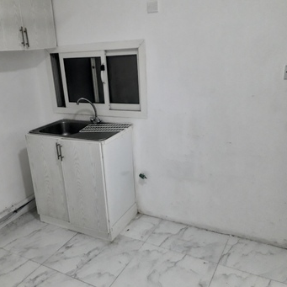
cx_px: 115
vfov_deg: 51.1
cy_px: 144
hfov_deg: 50.8
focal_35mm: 32
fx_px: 300
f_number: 1.9
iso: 160
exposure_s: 1/50
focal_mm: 3.6
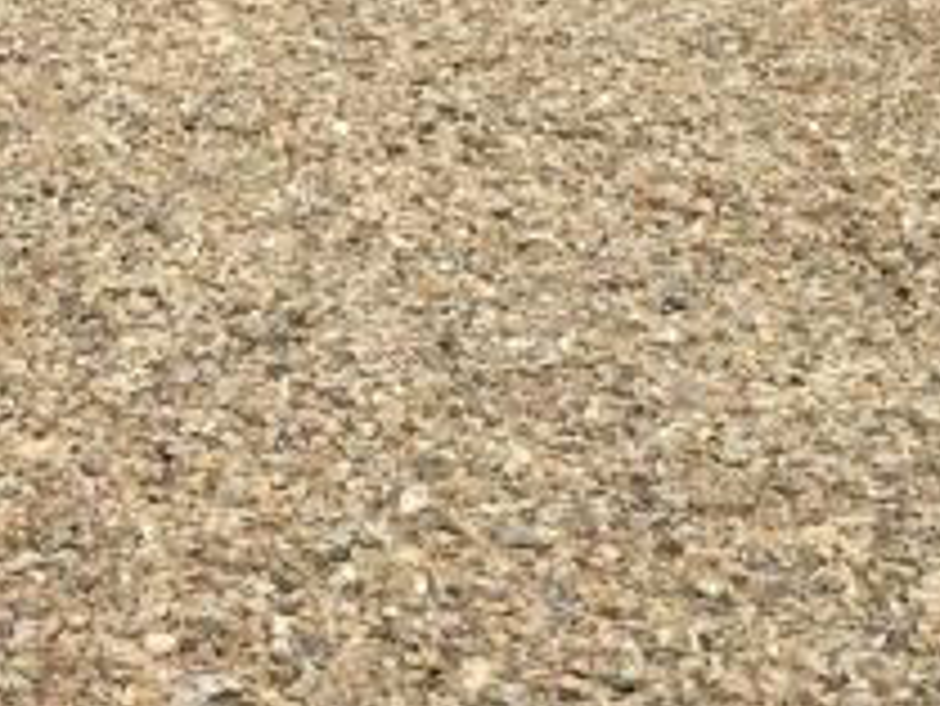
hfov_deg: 13.3
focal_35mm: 142
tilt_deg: -16.7
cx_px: -373
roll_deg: +1.0
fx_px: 3858
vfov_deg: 10.5
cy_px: 310
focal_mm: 4.15
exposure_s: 1/1326
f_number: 2.2
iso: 25
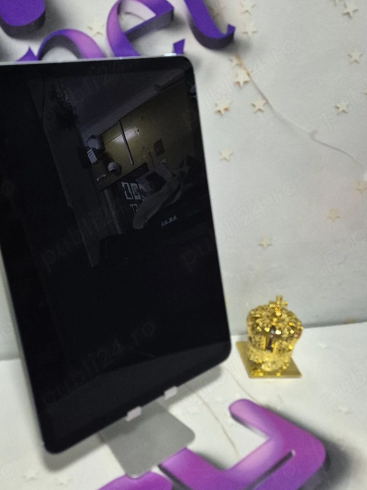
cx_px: 134
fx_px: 481
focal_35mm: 34
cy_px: 244
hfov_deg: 41.4
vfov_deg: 54.0
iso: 1000
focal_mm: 5.4
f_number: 1.8
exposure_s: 1/120
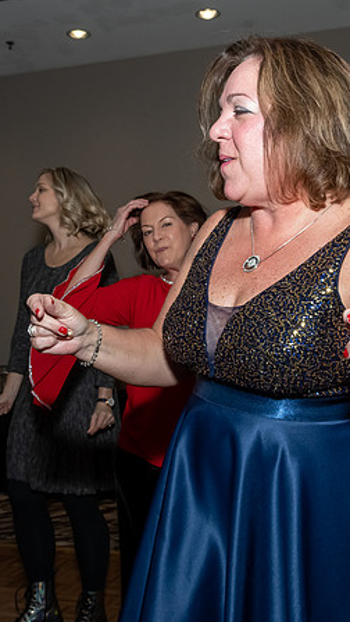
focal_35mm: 44
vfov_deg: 46.3
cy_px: 282
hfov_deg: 27.1
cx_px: 203
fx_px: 726
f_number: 6.3
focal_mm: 17
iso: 500
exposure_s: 1/250
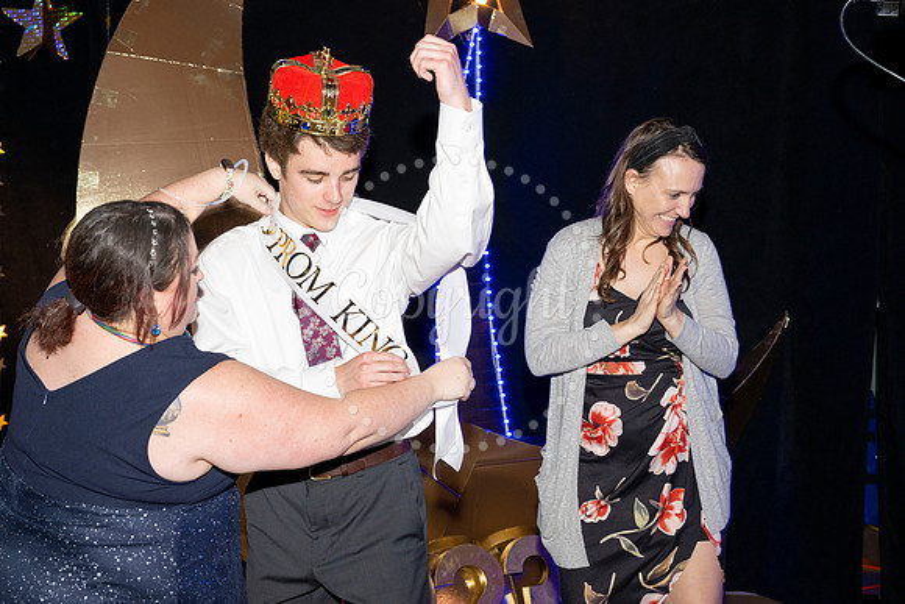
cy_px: 302
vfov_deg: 28.7
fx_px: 1182
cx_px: 452
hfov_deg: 41.9
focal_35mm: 47
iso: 1000
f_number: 5.6
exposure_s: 1/100
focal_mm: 47
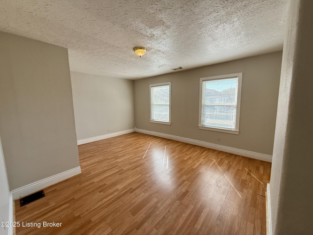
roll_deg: +0.8
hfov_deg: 102.1
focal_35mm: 14
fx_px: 127
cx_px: 156
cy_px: 118
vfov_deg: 85.7
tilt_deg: -5.7
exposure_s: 1/335
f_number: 2.2
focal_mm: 2.22
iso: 64
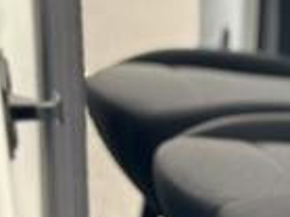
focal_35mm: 225
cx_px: 570
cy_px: 7
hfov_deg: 8.4
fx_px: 1883
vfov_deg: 6.6
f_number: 1.78
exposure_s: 1/150
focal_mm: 6.86
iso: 80
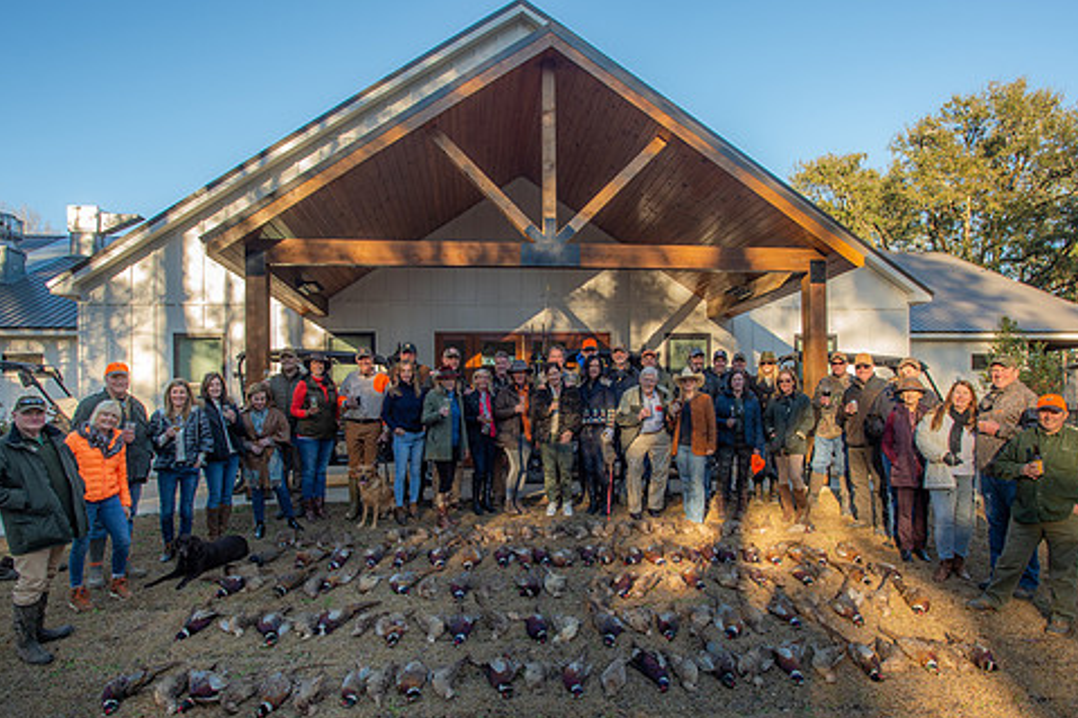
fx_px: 688
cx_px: 556
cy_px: 419
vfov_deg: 54.8
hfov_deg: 76.1
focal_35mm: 23
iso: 160
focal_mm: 19
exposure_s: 1/125
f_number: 5.6
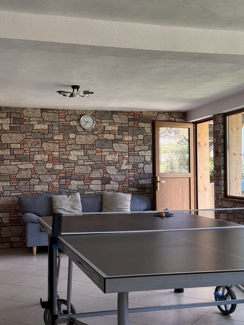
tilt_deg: +1.4
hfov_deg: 30.3
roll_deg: +1.7
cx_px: 122
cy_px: 162
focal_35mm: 48
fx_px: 451
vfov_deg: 39.7
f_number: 1.78
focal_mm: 6.76
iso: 64
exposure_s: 1/121
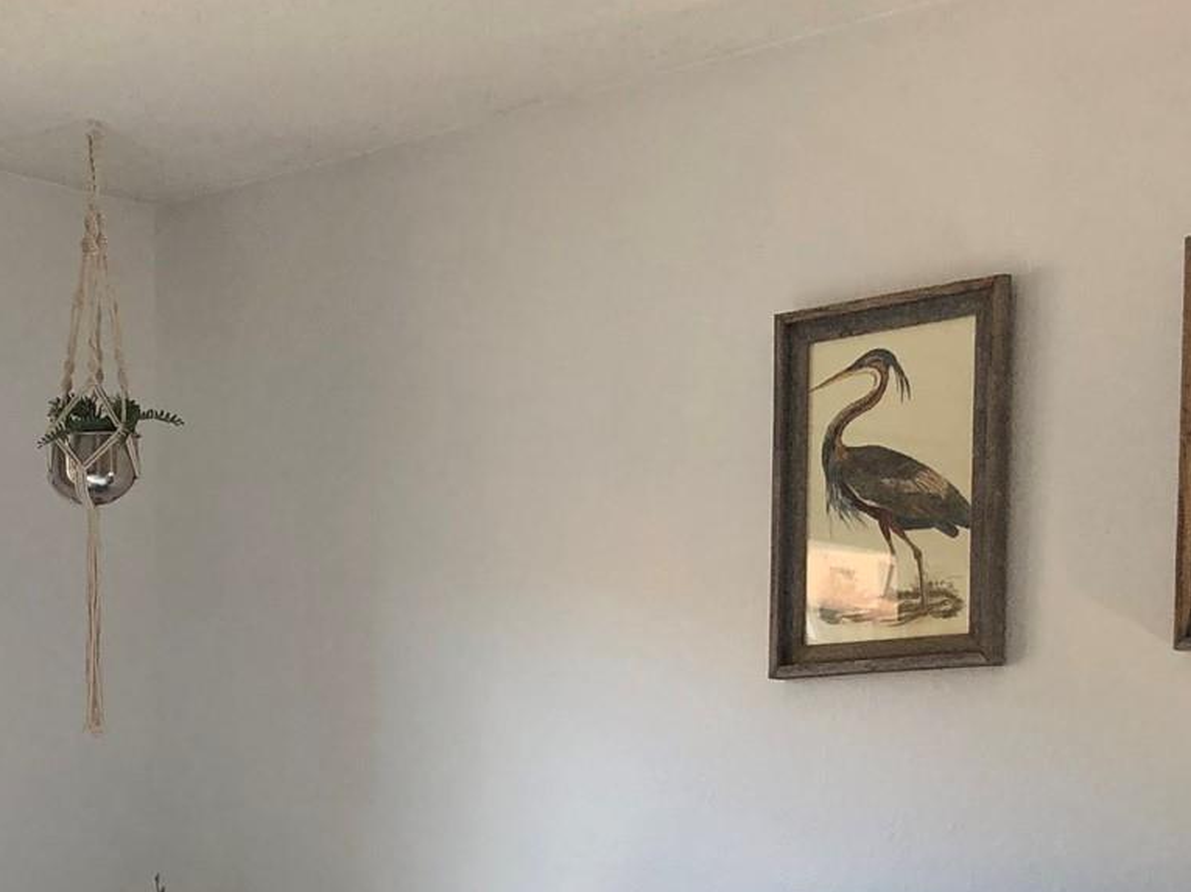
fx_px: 2579
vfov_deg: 18.3
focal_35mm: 75
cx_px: 294
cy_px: 1157
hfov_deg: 25.7
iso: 25
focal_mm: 3.99
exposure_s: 1/40
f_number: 1.8
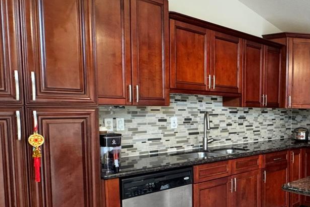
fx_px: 327
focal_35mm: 38
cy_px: 139
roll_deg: -1.3
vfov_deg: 34.7
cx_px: 298
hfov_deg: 44.4
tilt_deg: -5.5
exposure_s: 1/60
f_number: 2.2
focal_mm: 2.22
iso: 320
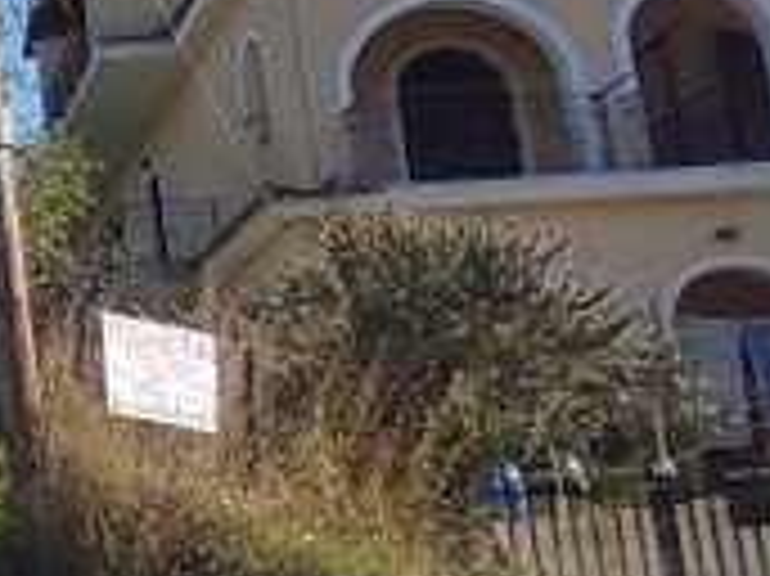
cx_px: -689
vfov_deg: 20.4
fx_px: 1600
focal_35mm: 72
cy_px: 288
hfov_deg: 19.1
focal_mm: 1.42
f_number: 2.2
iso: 40
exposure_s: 1/838
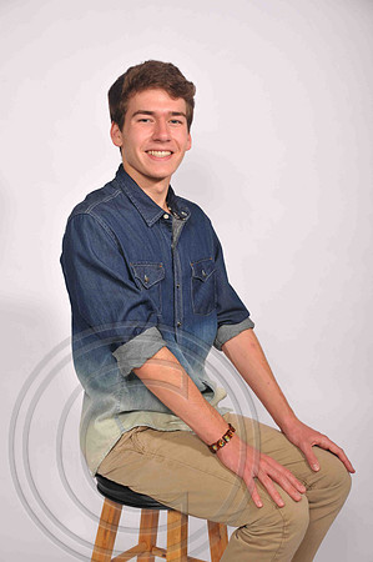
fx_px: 935
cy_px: 281
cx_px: 186
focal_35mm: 60
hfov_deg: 22.6
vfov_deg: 33.4
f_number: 5
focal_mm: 40
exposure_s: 1/160
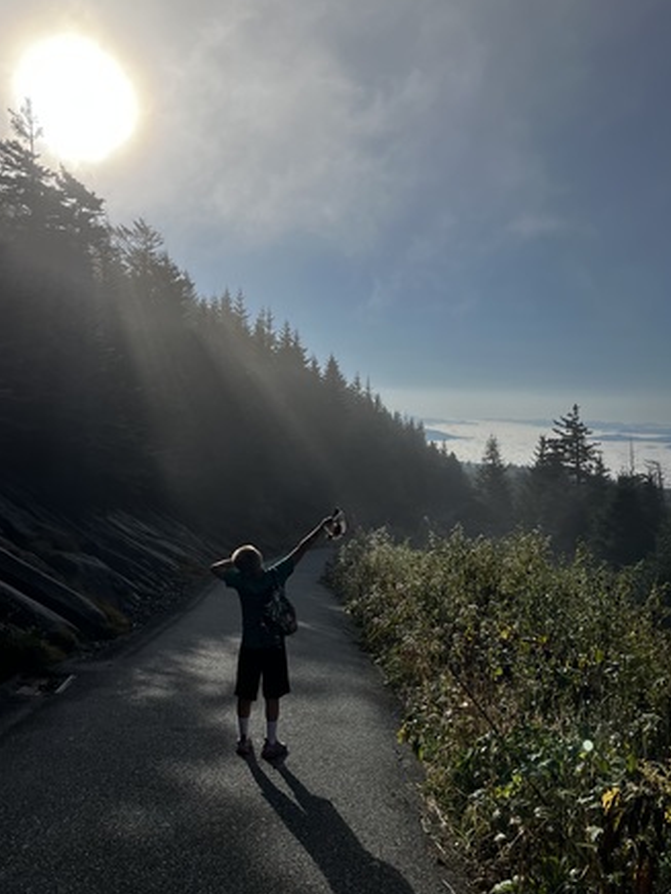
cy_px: 429
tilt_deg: -1.6
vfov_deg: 58.3
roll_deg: +0.2
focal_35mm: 31
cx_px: 334
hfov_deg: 45.4
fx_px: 801
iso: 50
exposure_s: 1/13333
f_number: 1.6
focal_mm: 5.1
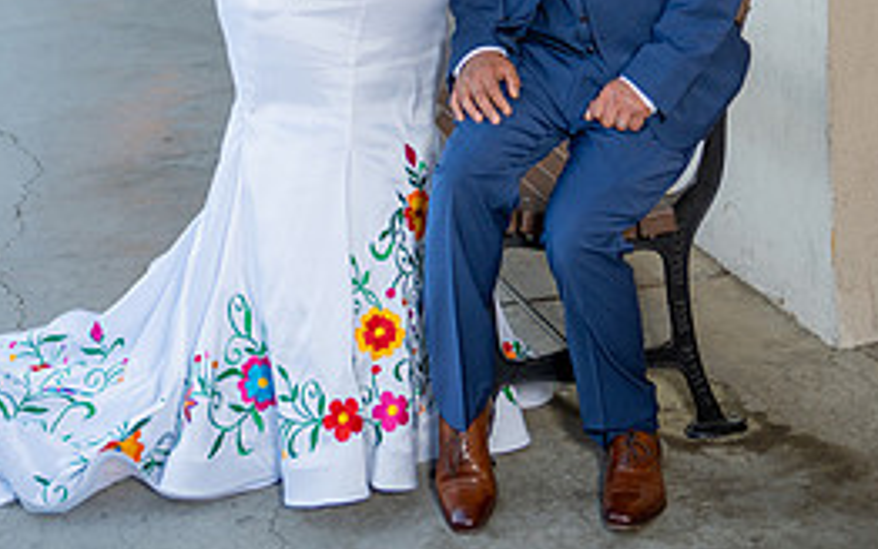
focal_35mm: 84
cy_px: -114
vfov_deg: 15.0
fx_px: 2011
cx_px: 466
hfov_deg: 24.6
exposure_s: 1/125
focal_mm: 48
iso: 250
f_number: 2.8
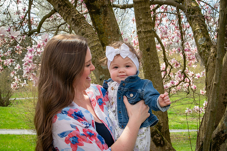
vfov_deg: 19.4
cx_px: 114
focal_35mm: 70
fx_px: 441
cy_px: 76
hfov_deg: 28.9
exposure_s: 1/80
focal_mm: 70
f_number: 20
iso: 640
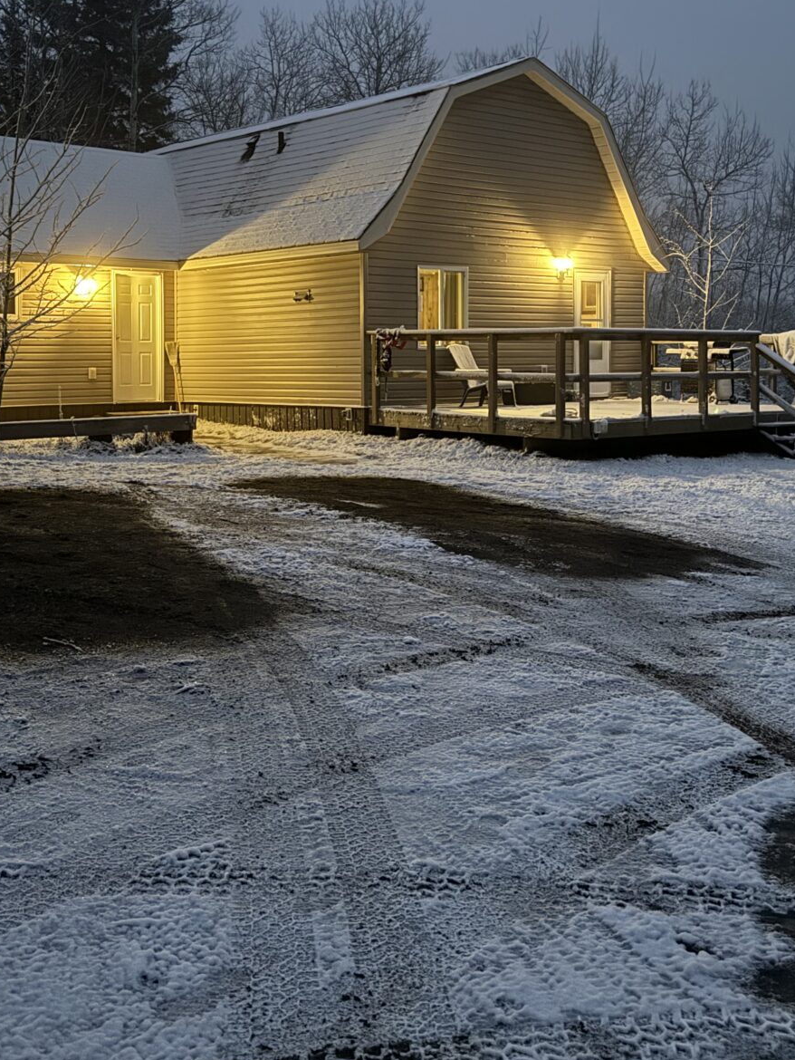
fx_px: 1286
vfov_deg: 44.2
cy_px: 355
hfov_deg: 34.4
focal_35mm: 42
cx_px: 408
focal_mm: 6.76
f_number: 1.78
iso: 1600
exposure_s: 1/20
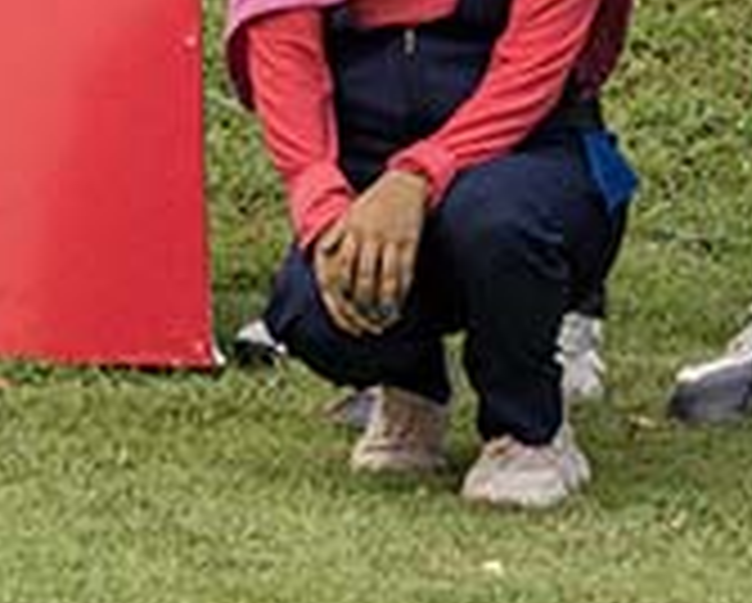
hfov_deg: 7.2
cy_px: -549
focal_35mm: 264
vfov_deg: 5.8
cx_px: -518
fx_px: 5883
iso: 560
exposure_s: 1/500
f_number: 8
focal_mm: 49
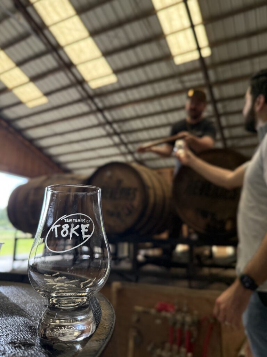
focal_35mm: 24
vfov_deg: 71.6
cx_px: 134
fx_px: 247
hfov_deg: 56.8
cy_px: 178
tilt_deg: +12.6
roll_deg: -0.9
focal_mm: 6.76
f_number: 1.78
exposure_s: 1/233
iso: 200
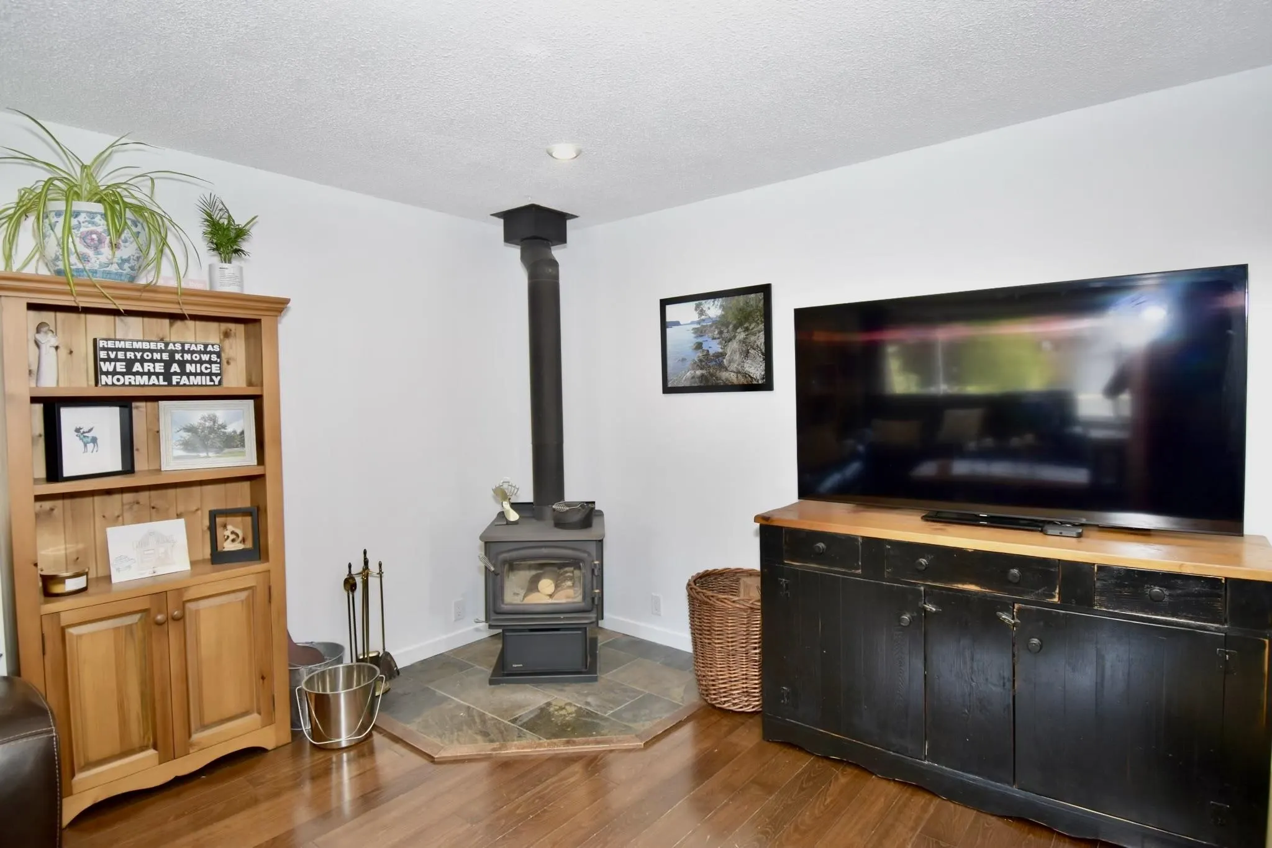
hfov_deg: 85.4
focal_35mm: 20
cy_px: 424
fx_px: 689
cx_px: 636
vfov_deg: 63.2
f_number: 4.8
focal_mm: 13
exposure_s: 1/30
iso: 450
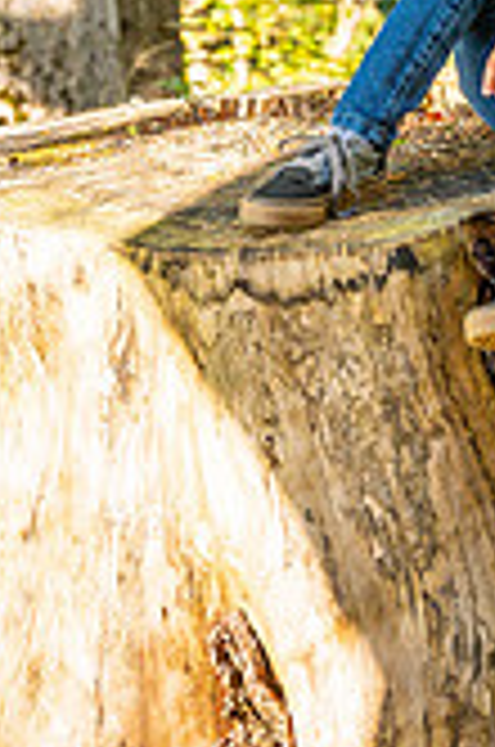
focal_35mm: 111
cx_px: 664
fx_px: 2299
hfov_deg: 11.9
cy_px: -180
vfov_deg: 17.5
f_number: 3.5
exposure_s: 1/640
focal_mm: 41
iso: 200
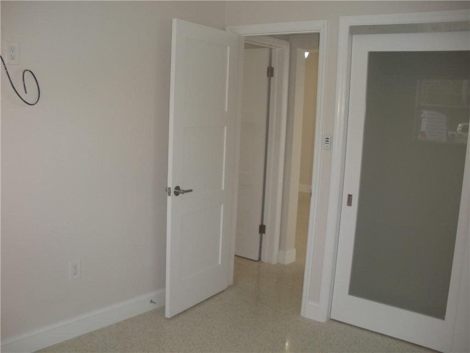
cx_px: 235
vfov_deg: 39.7
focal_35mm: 36
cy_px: 176
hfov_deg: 51.4
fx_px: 489
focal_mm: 6.3
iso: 87
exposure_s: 1/63.3
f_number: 3.5
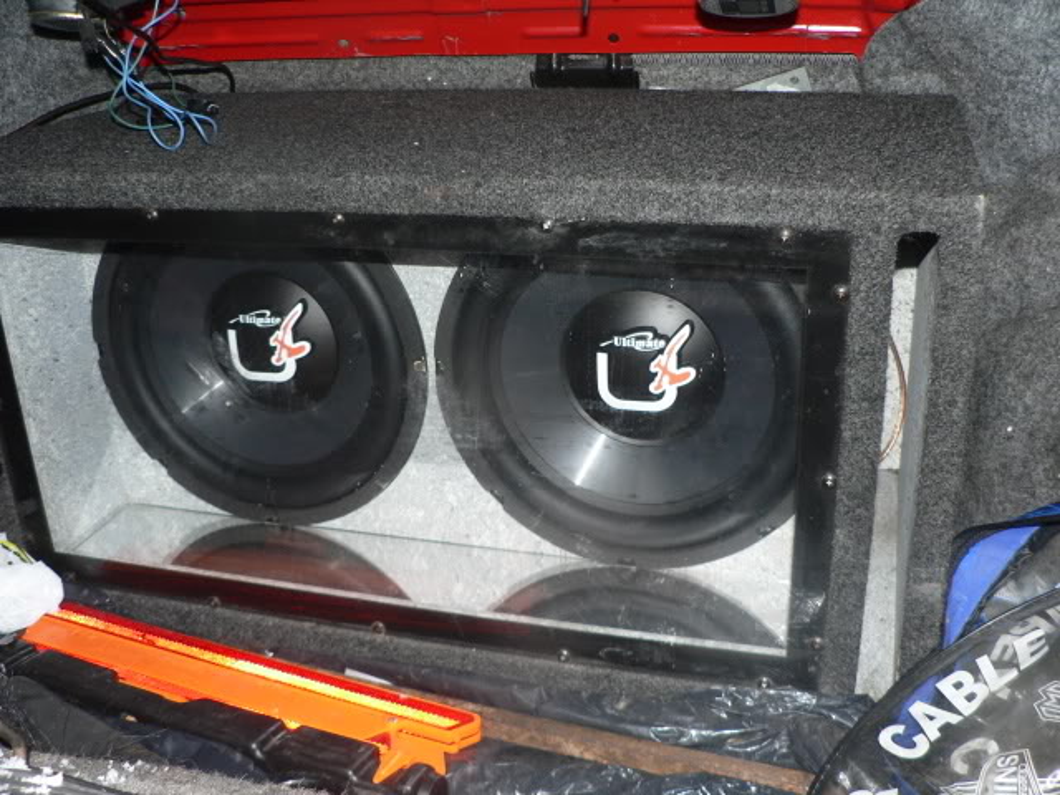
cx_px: 530
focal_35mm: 36
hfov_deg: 51.4
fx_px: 1102
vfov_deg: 39.7
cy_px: 398
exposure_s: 1/60
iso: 100
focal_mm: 6
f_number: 2.8
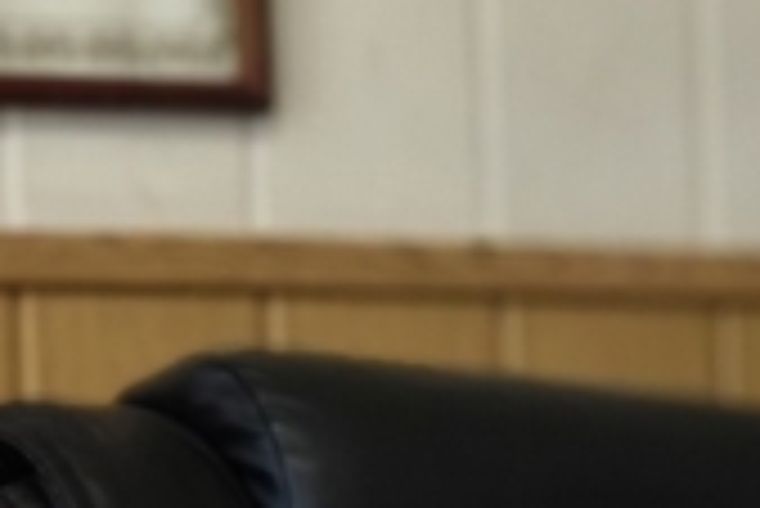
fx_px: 4395
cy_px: 899
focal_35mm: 208
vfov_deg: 6.5
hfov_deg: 9.5
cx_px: 1255
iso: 1250
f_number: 4.5
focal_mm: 7.1
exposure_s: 1/200
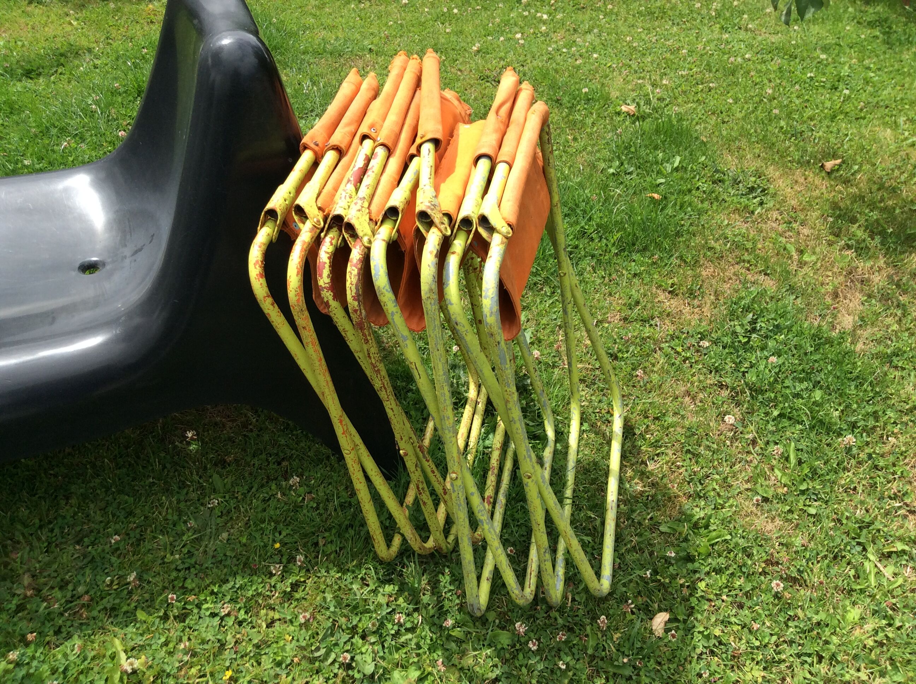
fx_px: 846
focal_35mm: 32
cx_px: 458
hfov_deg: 56.9
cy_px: 342
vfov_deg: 44.1
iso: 32
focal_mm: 3.3
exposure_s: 1/635
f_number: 2.4
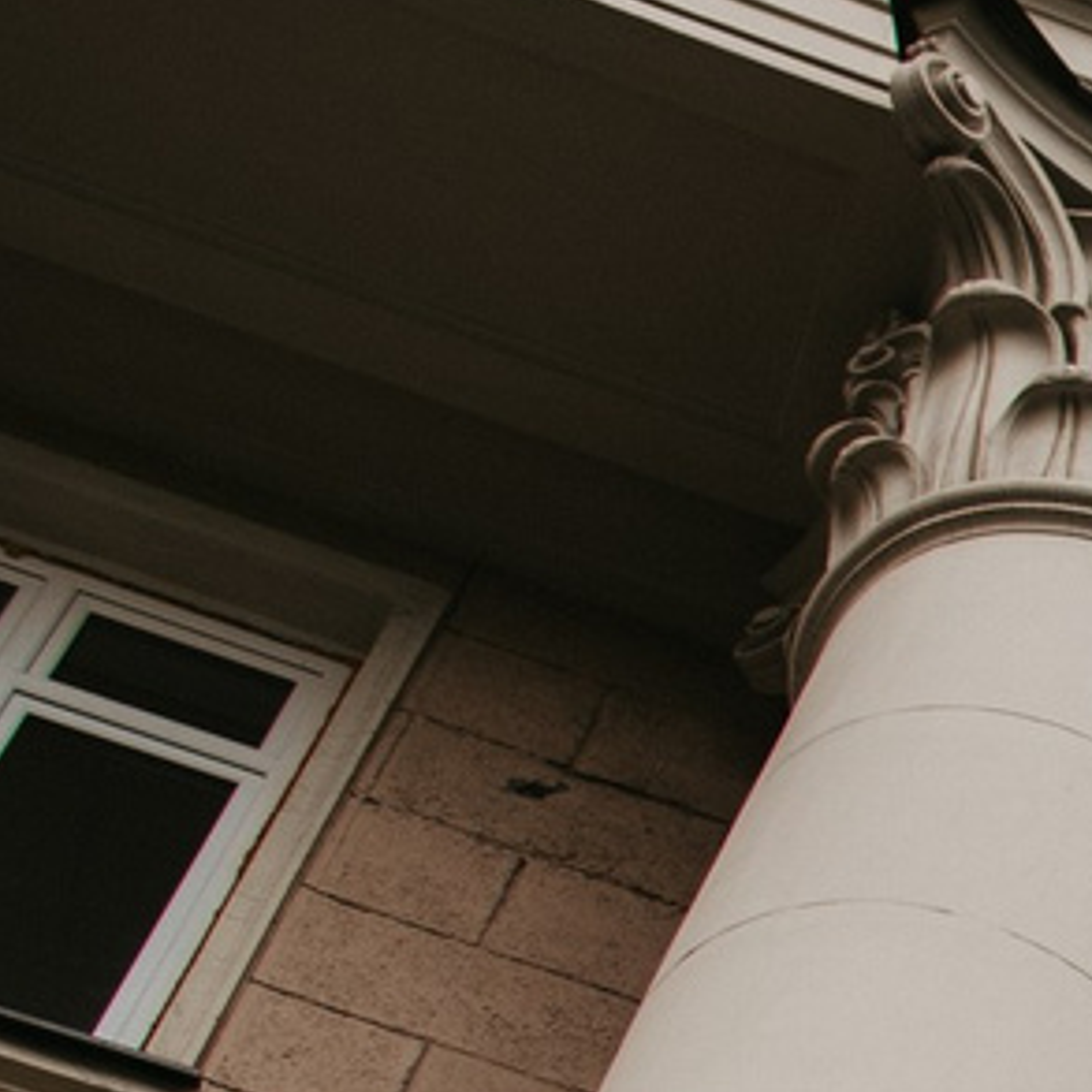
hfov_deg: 7.5
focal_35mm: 185
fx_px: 6603
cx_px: 3972
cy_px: 2418
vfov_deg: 8.8
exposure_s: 1/400
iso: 250
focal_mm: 24
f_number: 5
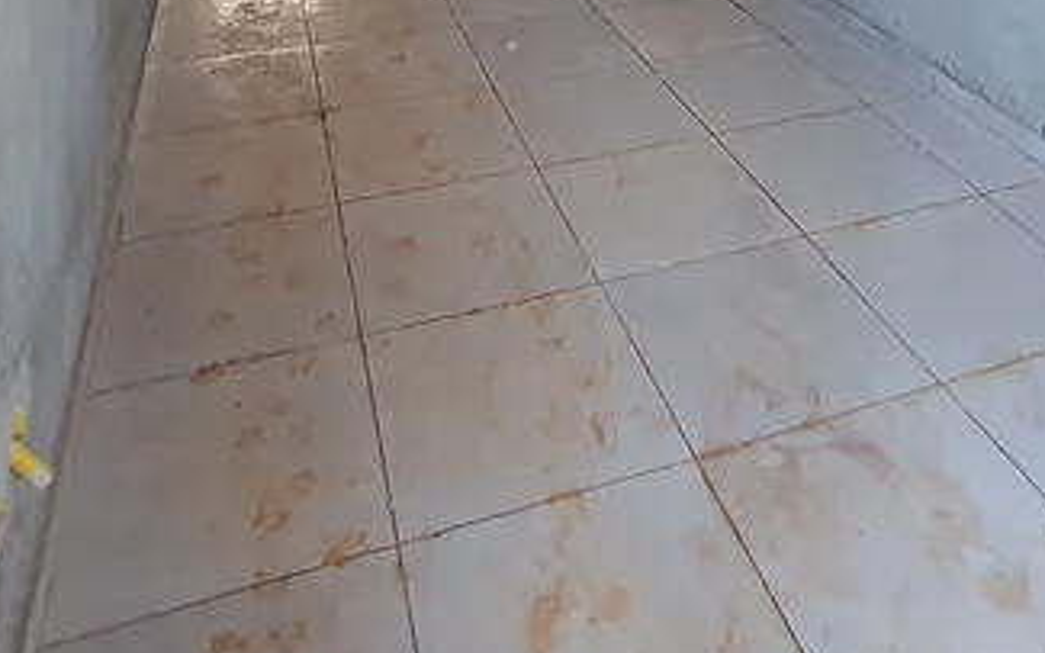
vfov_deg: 27.7
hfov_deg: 55.2
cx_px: 592
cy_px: -265
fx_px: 997
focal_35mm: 35
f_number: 2.2
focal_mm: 1.74
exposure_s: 1/60
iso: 200
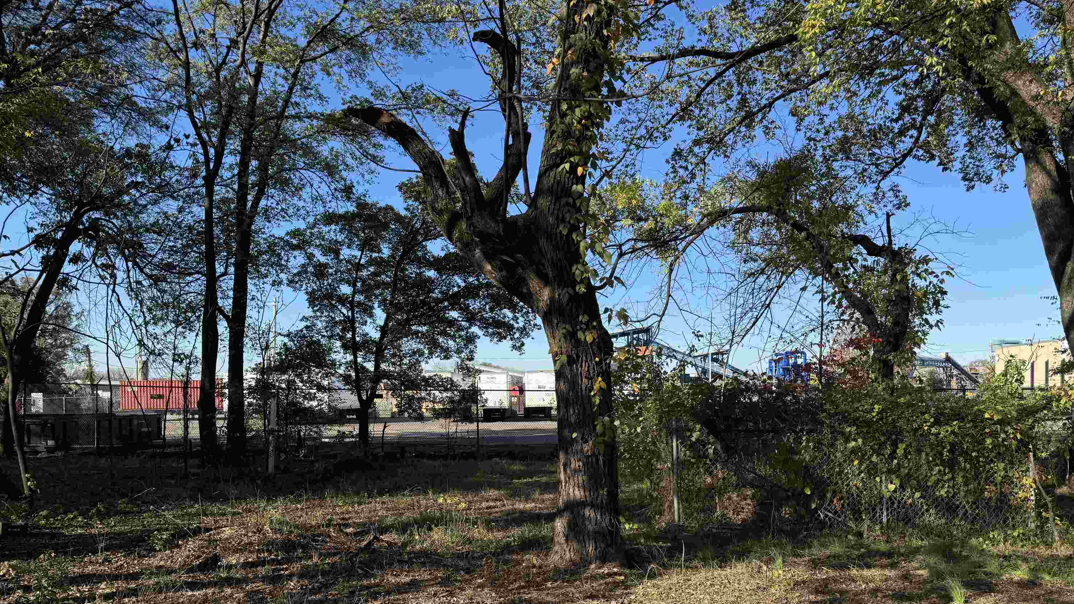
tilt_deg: -2.1
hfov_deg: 69.8
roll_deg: -0.1
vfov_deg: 42.3
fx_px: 769
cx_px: 553
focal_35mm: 27
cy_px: 401
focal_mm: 6.76
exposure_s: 1/1923
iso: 80
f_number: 1.78
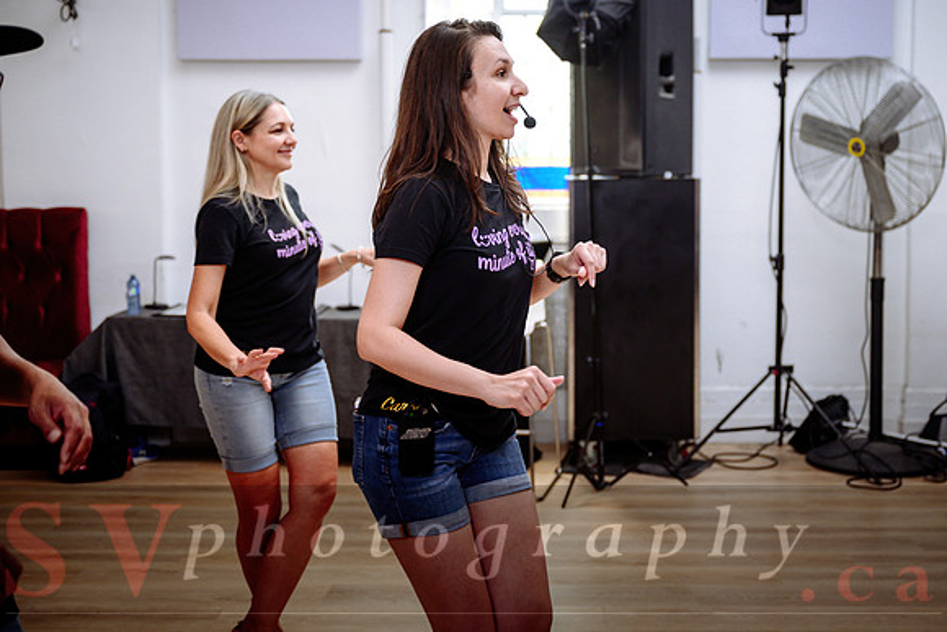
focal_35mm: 51
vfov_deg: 26.7
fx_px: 1330
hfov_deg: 39.1
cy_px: 277
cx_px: 532
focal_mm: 45
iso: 1000
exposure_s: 1/250
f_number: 2.8
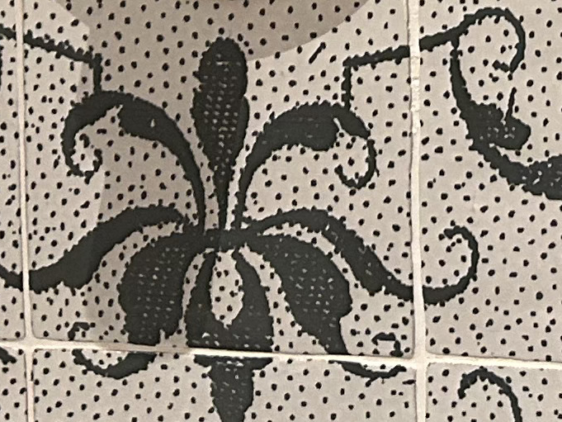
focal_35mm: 154
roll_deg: +0.6
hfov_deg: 12.6
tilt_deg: -3.1
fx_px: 2501
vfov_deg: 8.6
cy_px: -674
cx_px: 608
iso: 200
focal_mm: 5.7
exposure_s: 1/59
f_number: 1.5
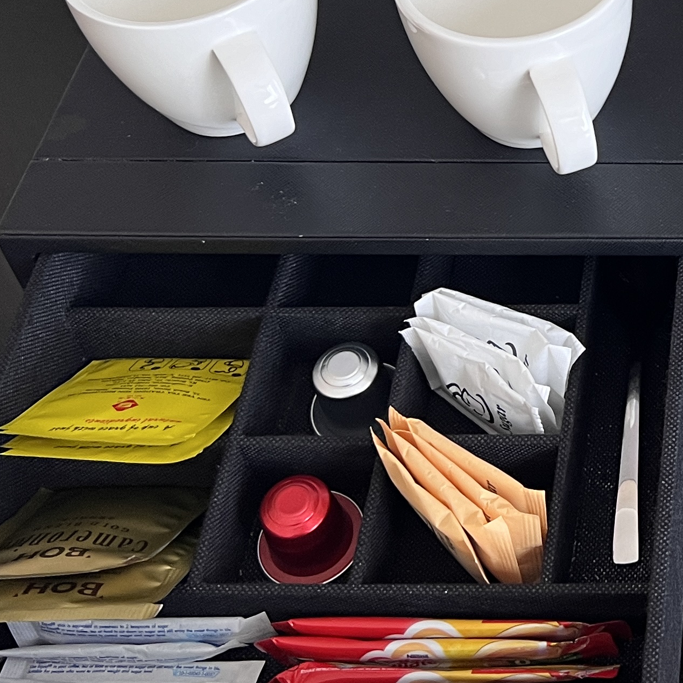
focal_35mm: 73
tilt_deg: -43.5
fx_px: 1630
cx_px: 827
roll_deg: +2.3
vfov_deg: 23.1
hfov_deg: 21.9
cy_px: 82
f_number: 1.5
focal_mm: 5.7
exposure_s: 1/60
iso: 125
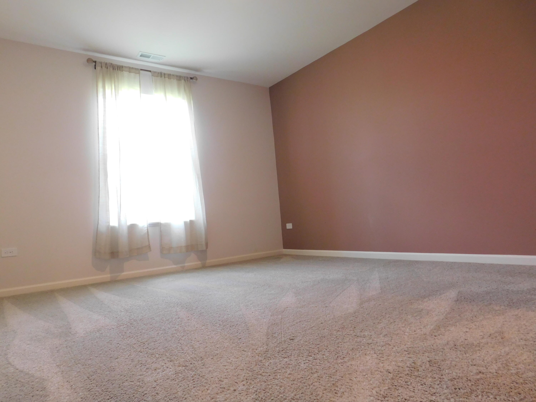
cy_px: 201
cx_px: 268
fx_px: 356
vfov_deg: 58.9
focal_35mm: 23
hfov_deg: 73.9
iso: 280
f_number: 3
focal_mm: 4
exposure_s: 1/30
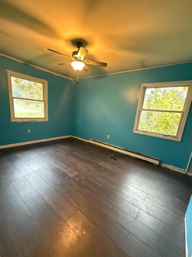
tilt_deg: -12.5
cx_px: 93
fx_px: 111
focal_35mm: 15
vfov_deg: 98.1
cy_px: 137
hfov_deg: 81.7
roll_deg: -4.3
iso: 1250
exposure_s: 1/60
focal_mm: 2.22
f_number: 2.2
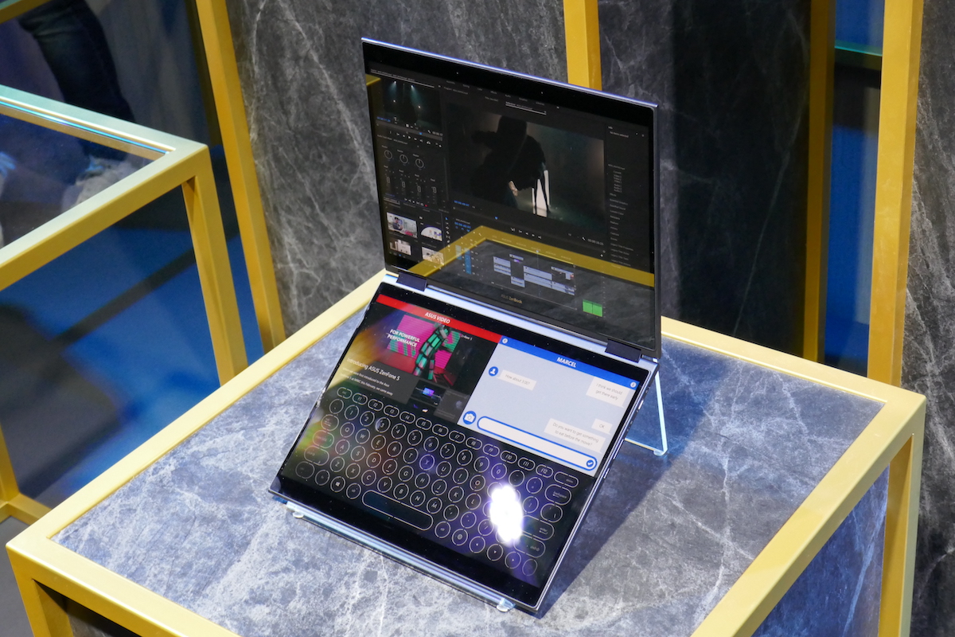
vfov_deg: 22.3
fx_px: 1618
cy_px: 318
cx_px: 478
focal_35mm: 61
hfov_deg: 32.9
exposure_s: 1/50
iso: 1600
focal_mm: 22
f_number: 5
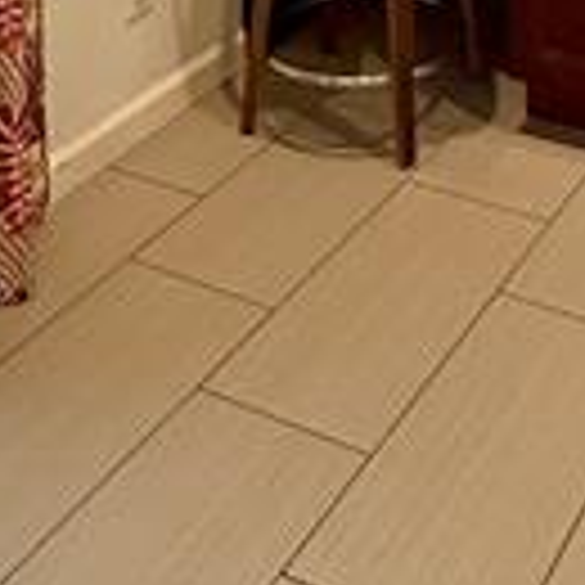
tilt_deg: -2.8
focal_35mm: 73
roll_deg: -1.6
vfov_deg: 17.9
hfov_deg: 23.1
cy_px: -522
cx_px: 526
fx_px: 1396
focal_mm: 2.22
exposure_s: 1/60
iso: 400
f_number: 2.2
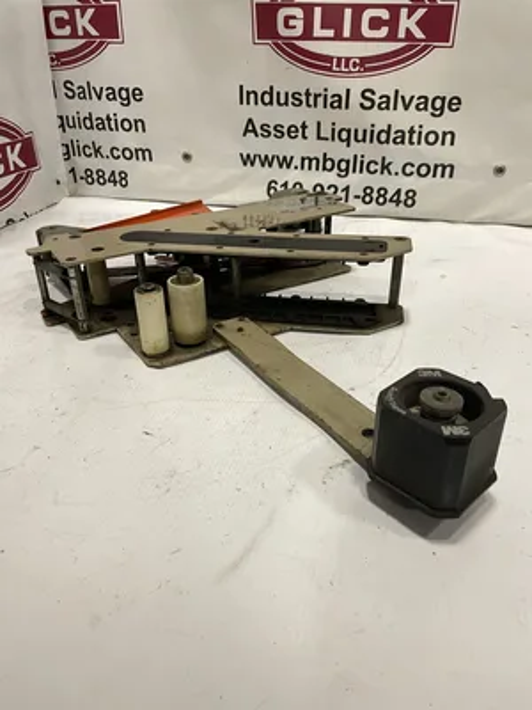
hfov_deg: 53.1
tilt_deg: -31.4
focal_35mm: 26
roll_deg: -0.7
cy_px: 355
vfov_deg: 67.3
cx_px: 266
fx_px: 533
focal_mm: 4.2
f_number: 1.6
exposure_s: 1/60
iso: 125
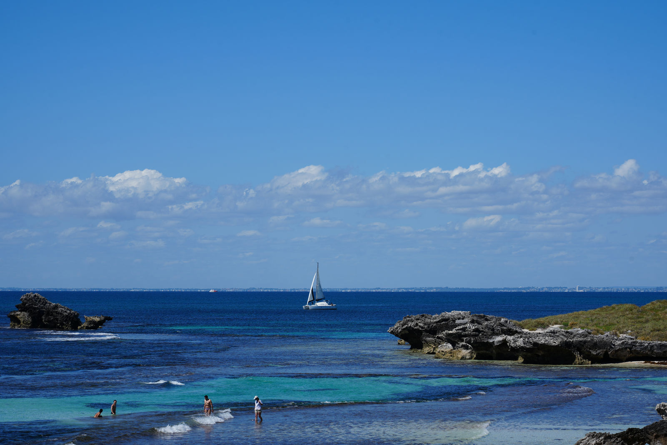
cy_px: 222
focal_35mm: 105
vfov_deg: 13.0
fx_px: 1945
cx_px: 334
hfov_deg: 19.5
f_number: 10
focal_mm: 105
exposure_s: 1/320
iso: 100
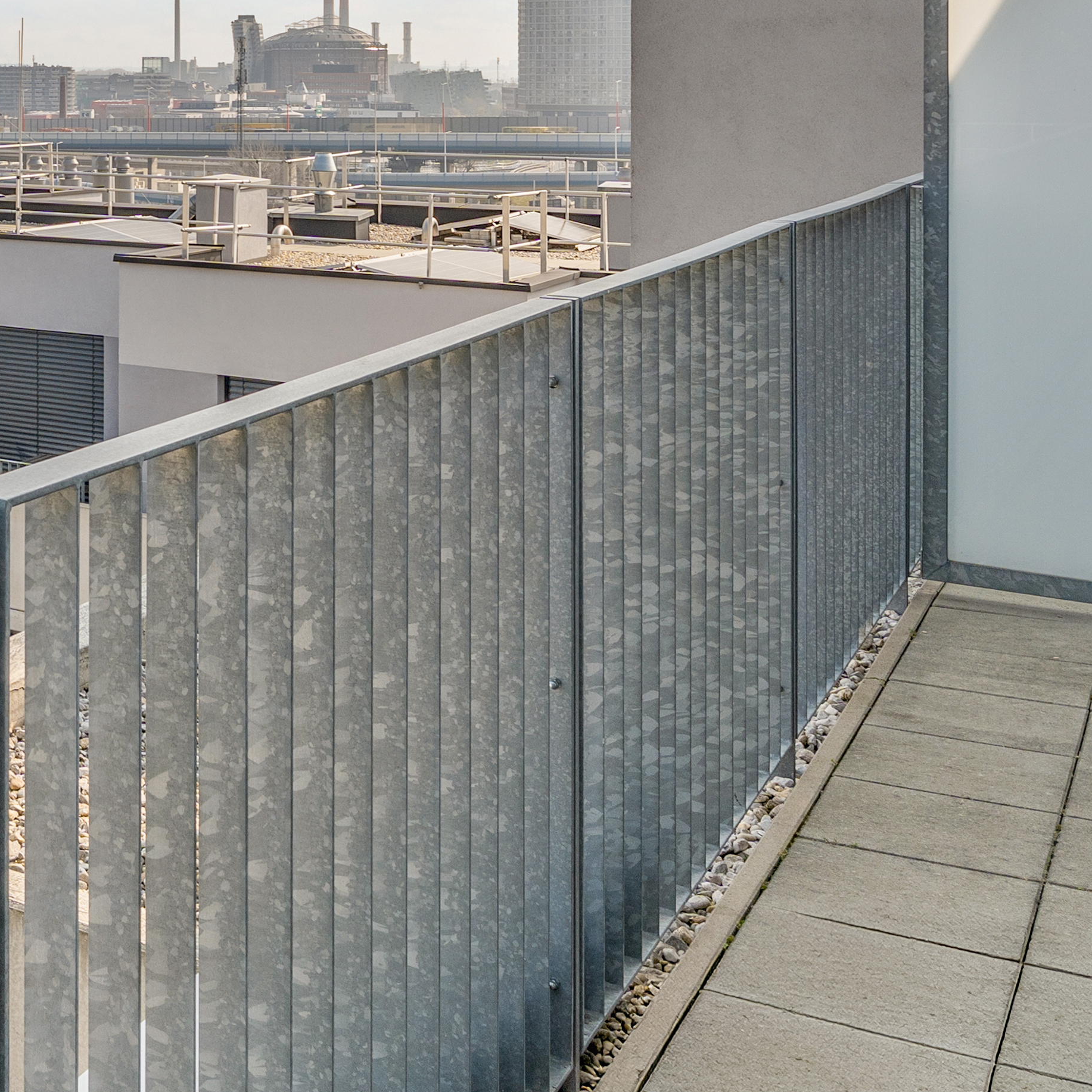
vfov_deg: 31.0
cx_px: -299
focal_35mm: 52
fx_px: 1856
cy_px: 71
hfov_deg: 27.7
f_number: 8
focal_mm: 16
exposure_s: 1/250
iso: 200
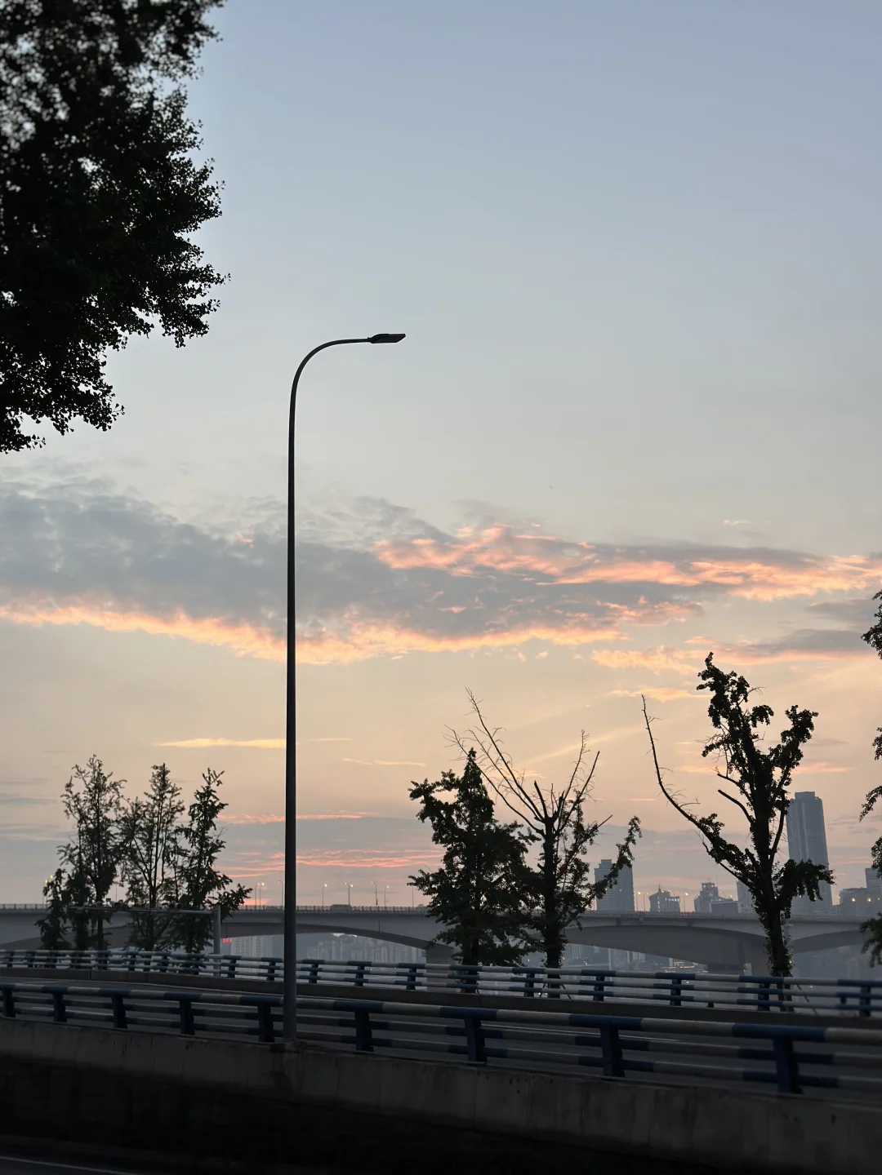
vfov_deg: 39.7
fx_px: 1631
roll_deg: +1.1
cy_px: 588
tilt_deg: +14.8
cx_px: 441
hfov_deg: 30.3
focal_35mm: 48
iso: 80
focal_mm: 6.86
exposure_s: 1/399
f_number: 1.78
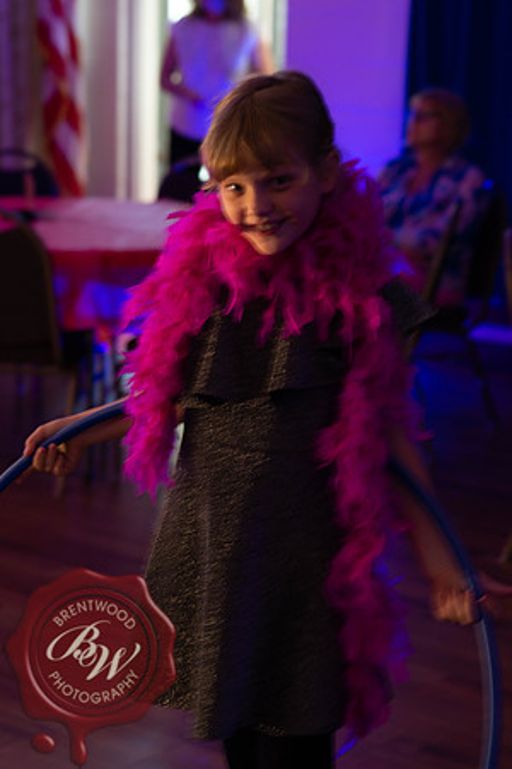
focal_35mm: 85
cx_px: 256
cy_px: 384
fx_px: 1813
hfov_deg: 16.1
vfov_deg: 23.9
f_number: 4.5
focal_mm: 85
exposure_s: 1/15
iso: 500
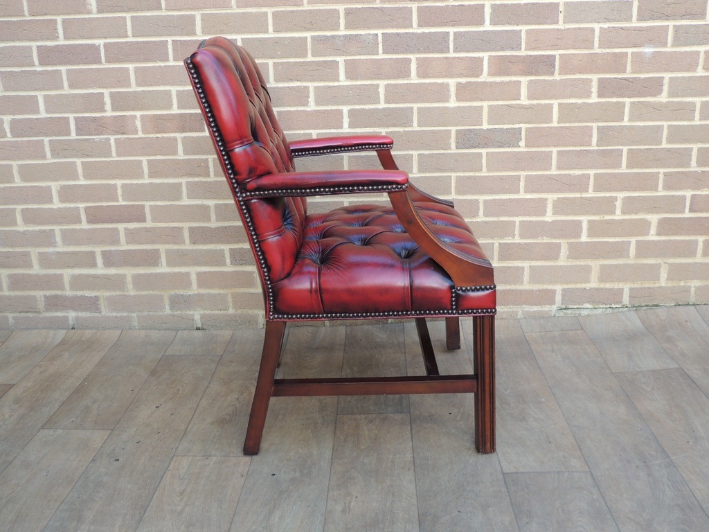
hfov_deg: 55.4
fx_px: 676
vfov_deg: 42.9
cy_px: 266
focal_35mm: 33
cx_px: 354
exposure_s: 1/50
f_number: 3.2
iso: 100
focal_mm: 5.8
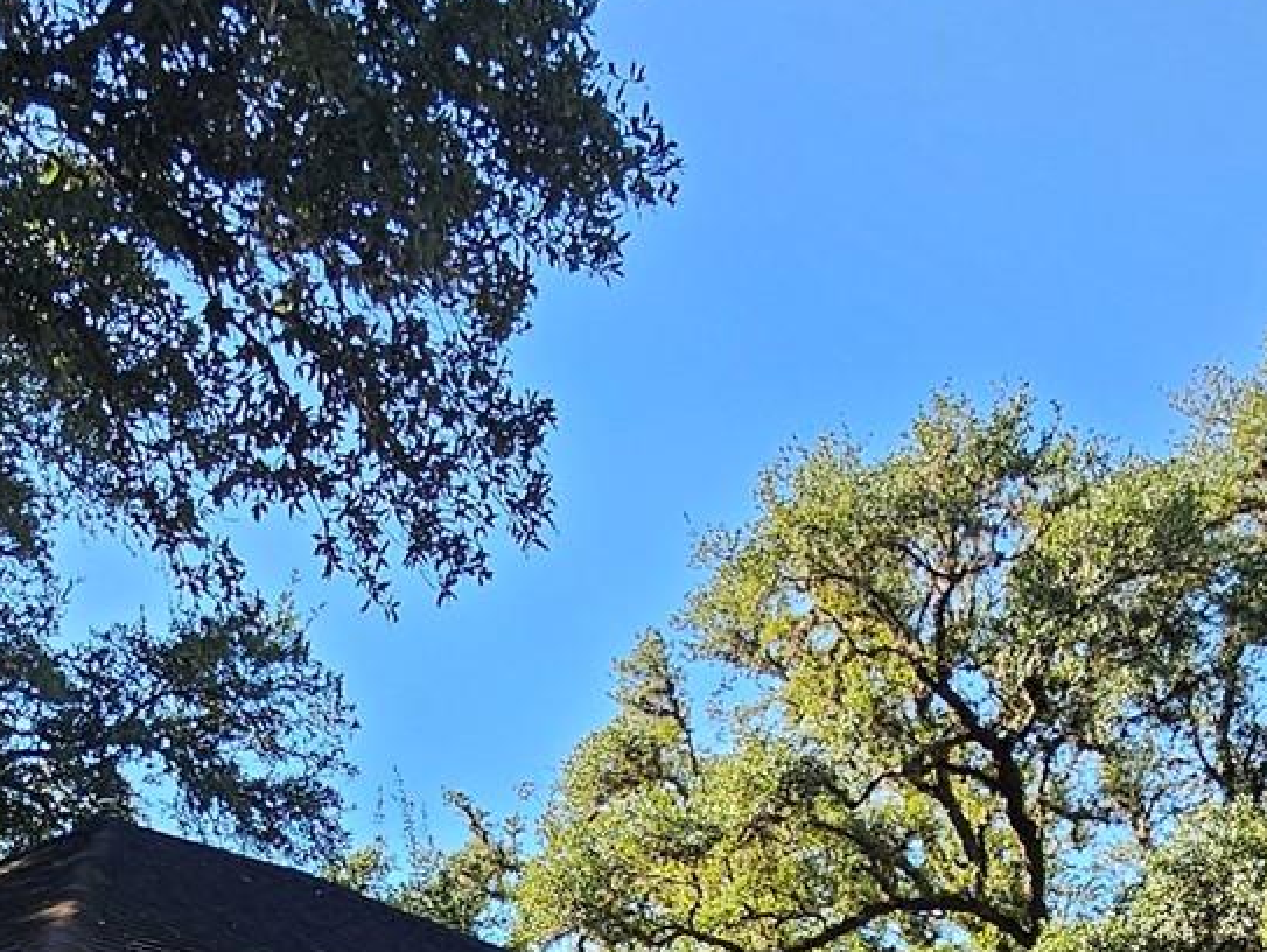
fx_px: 1795
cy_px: 1500
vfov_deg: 22.9
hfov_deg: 38.6
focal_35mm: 49
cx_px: 460
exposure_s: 1/455
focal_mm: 2.2
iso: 50
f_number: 2.2
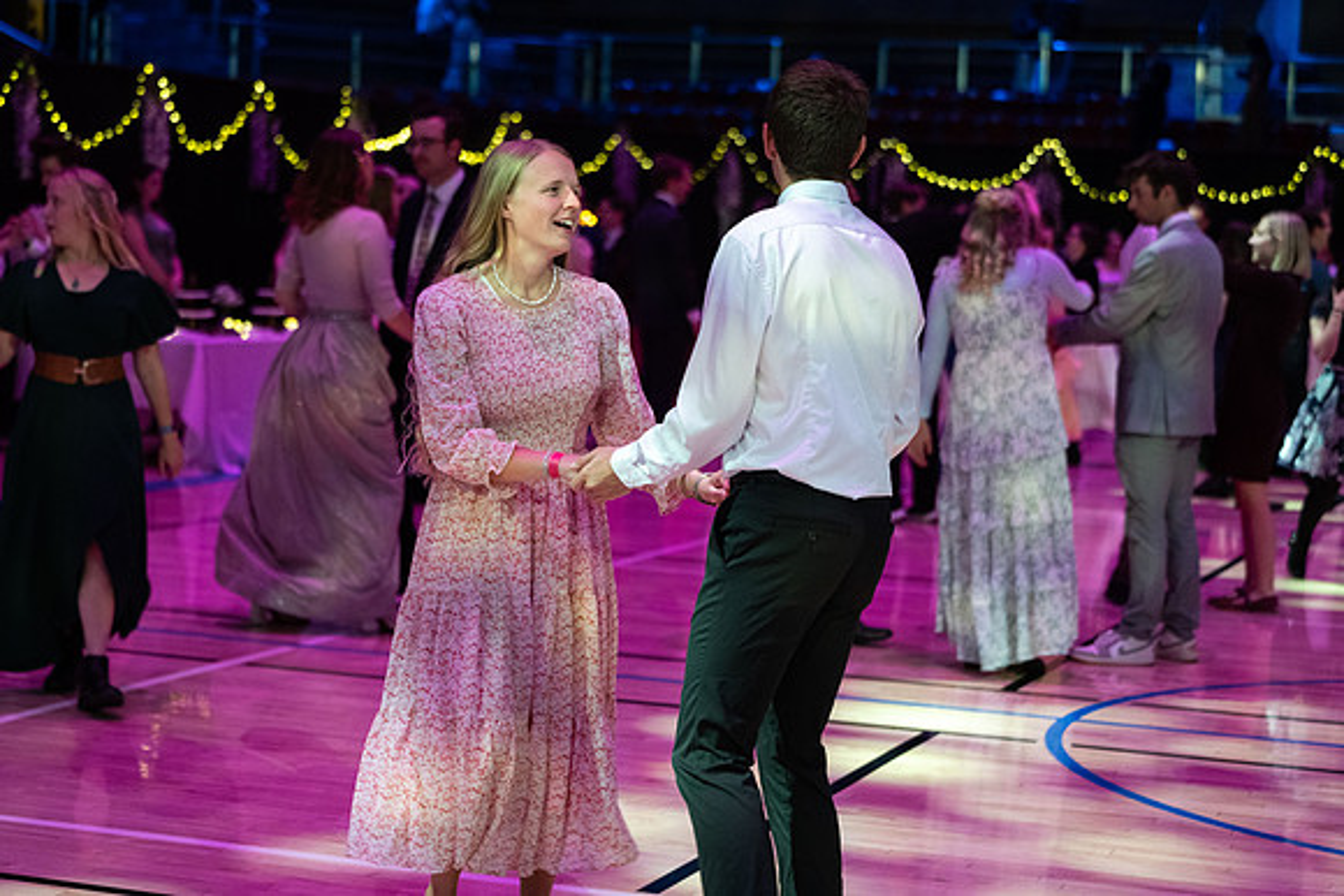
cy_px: 409
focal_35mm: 76
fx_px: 2839
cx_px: 636
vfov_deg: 17.9
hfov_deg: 26.6
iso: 2000
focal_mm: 70
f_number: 2.8
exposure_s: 1/125
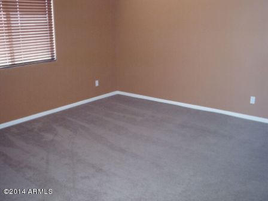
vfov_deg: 37.7
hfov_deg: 49.0
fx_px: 294
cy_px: 100
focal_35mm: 38
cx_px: 134
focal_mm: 6.3
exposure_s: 1/60
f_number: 2.9
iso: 400
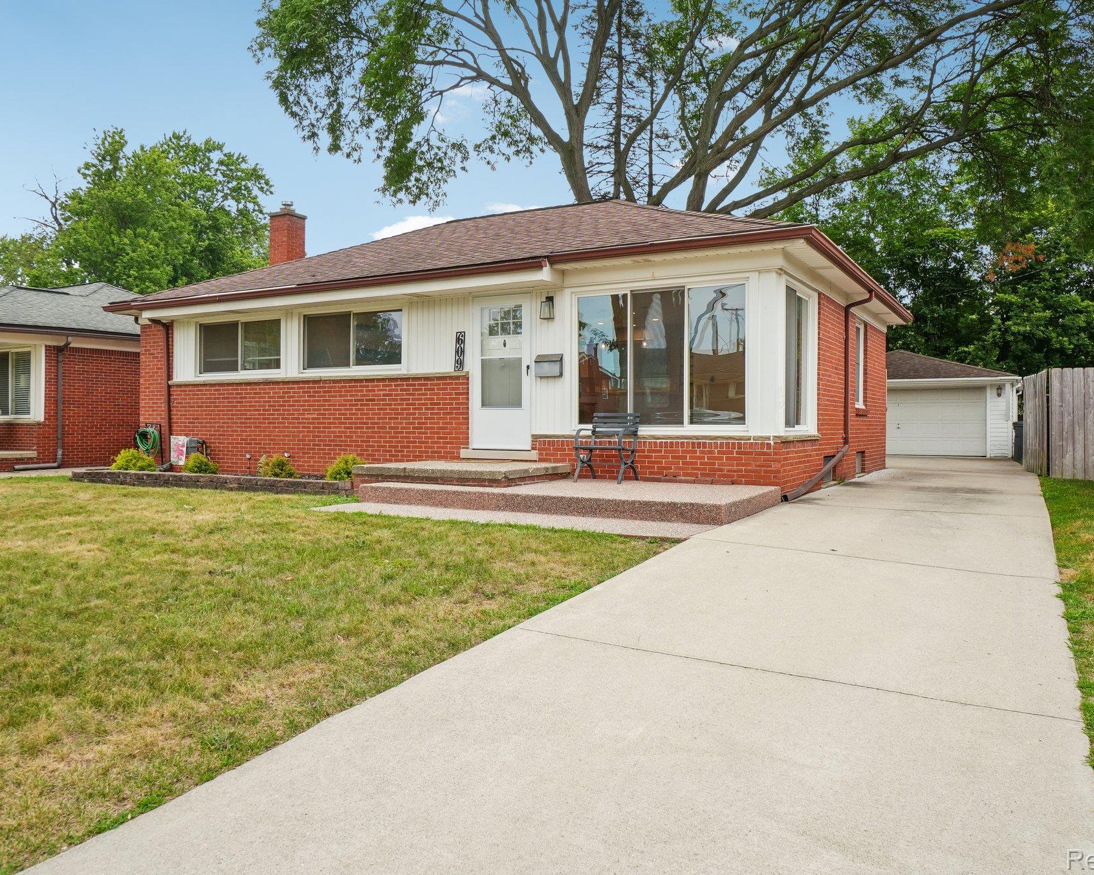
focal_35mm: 26
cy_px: 437
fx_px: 828
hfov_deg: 66.9
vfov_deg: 55.7
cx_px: 531
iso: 250
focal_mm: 15
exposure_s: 1/30
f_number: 8
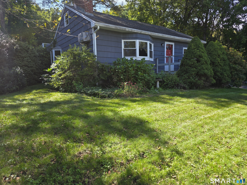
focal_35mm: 23
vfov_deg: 58.9
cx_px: 124
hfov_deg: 73.9
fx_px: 164
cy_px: 92
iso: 25
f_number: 1.7
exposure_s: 1/359
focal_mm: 6.3
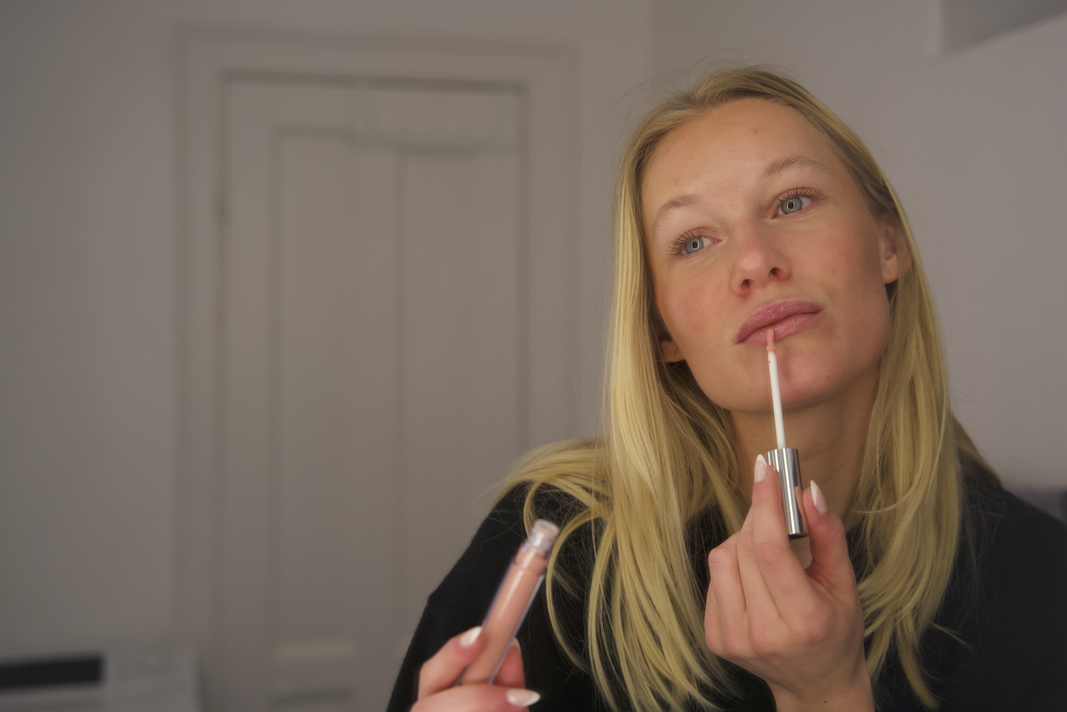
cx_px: 534
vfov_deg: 26.5
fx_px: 1511
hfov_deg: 38.9
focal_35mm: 51
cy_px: 356
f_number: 4
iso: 1250
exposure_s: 1/160
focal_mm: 51
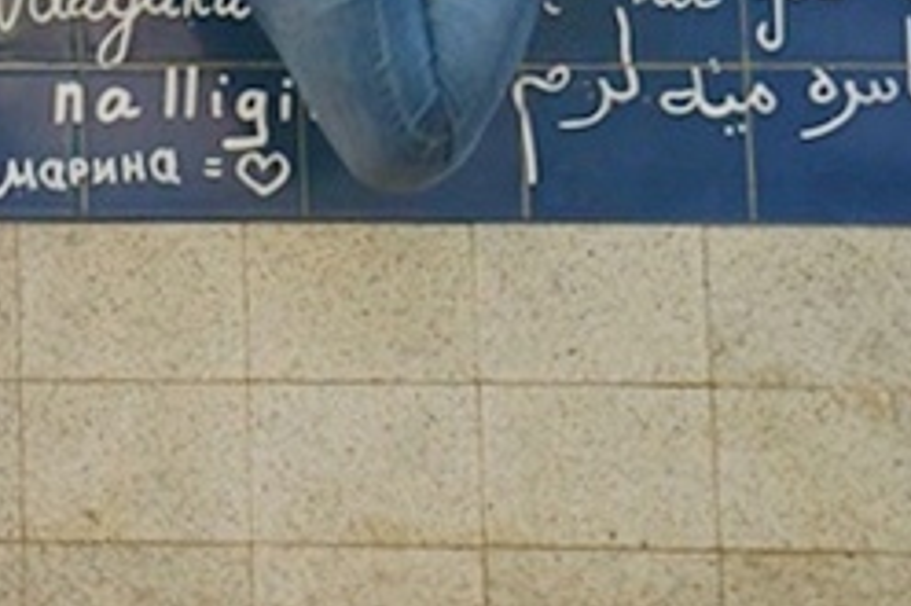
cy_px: -310
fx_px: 2858
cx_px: -206
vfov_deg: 11.6
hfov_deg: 17.2
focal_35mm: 113
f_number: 5.6
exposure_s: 1/400
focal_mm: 35
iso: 800
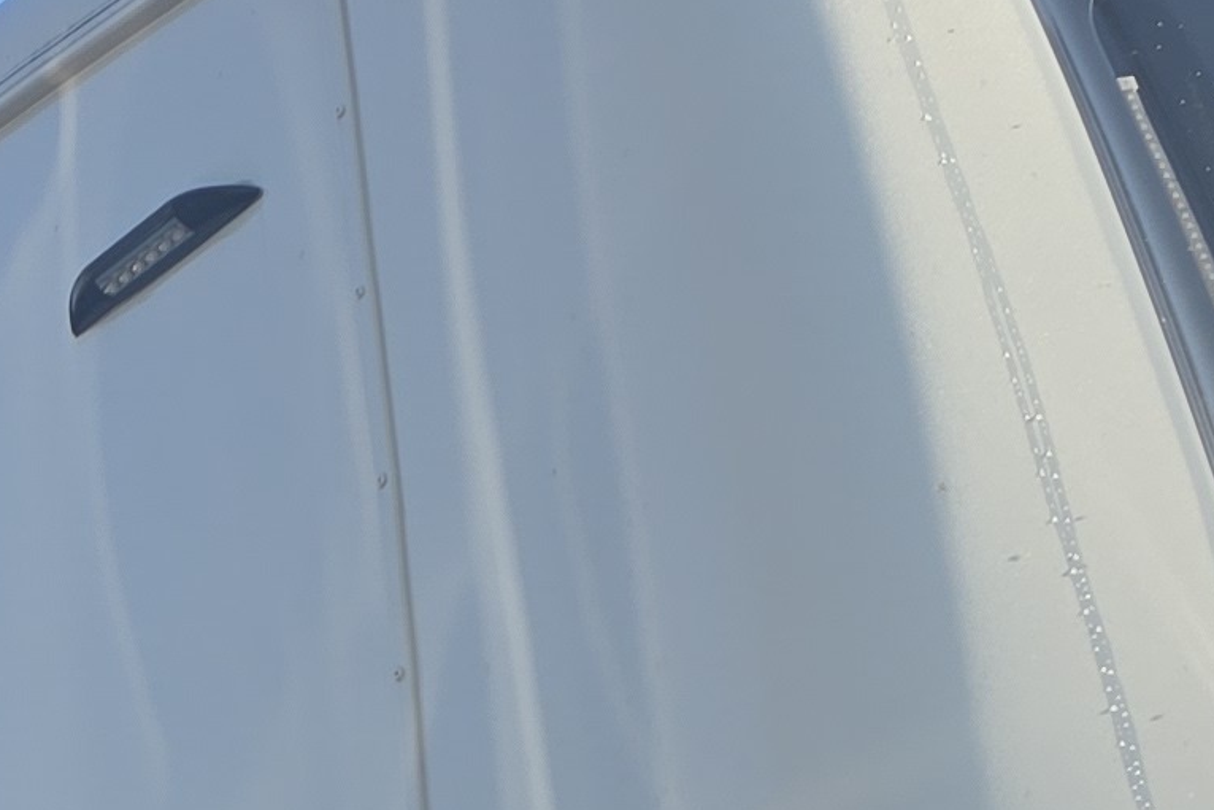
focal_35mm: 125
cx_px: -605
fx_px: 4215
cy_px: 1280
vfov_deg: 10.5
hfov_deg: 15.2
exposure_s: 1/424
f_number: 1.7
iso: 12
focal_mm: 6.3
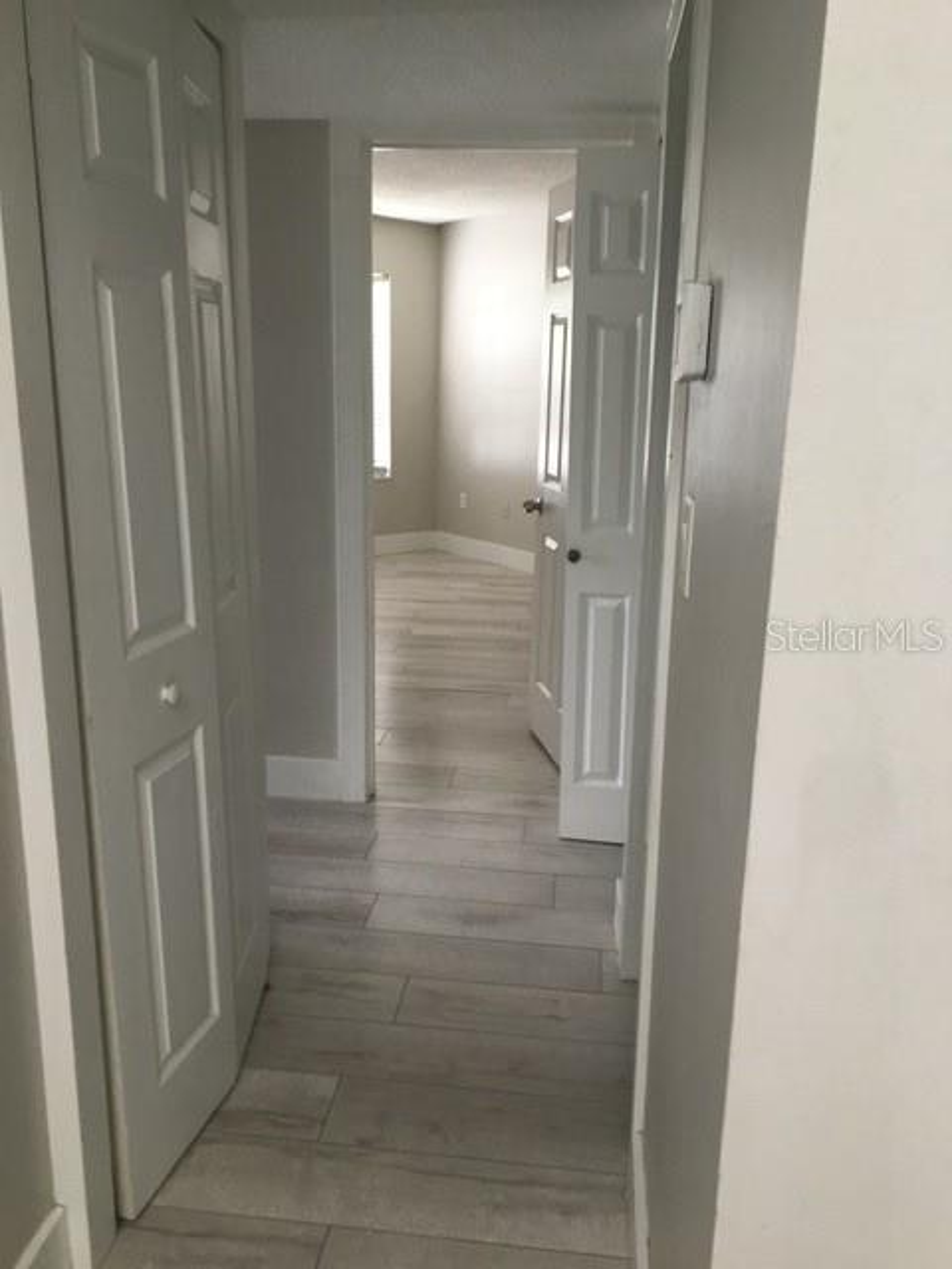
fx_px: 1063
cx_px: 476
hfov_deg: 48.2
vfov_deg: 61.7
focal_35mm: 29
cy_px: 634
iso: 80
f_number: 2.2
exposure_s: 1/30
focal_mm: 4.15
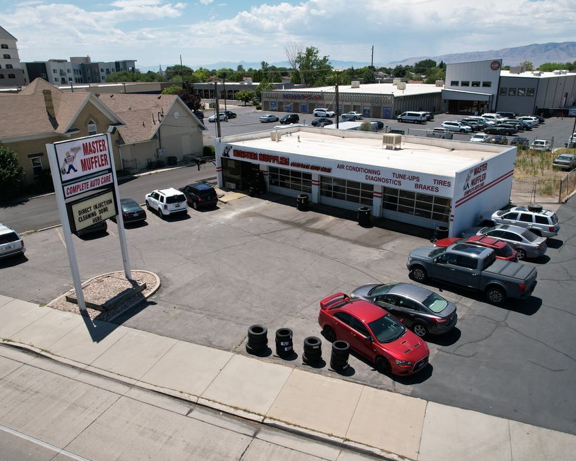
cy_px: 230
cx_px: 288
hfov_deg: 68.1
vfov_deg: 56.8
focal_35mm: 25
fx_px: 426
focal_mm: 8.38
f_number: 2.8
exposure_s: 1/3000
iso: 130
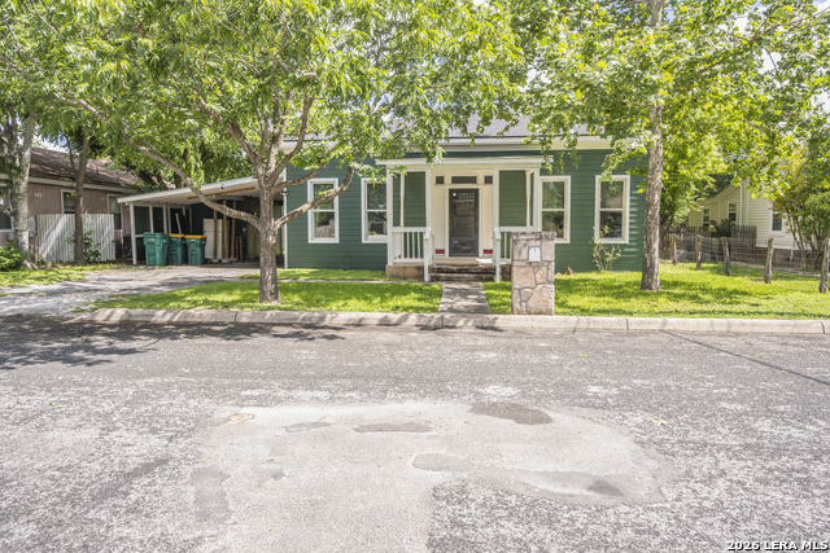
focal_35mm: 24
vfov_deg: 52.3
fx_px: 564
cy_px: 276
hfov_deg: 72.7
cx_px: 415
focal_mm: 16.3
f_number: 8
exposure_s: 1/250
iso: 250
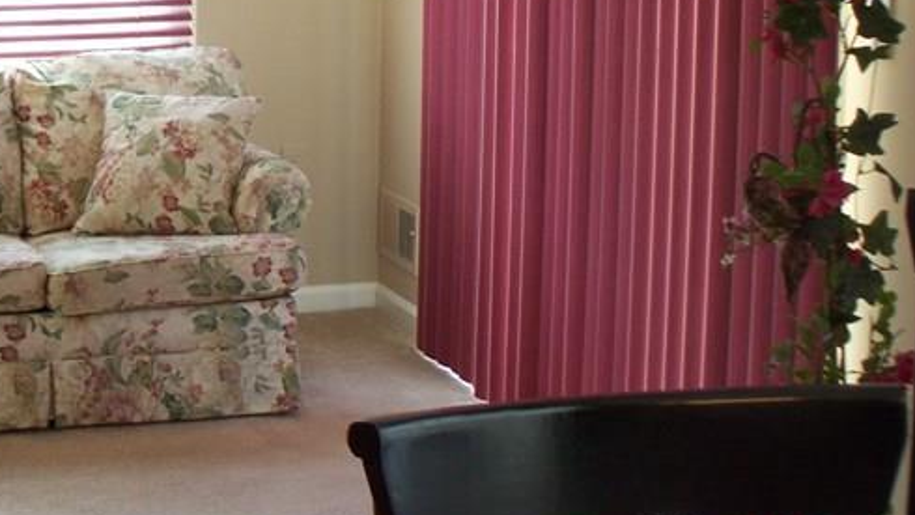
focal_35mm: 82
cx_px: 181
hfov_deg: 25.4
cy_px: 4
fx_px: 1990
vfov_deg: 14.5
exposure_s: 1/60
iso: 100
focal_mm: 7.54
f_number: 2.8
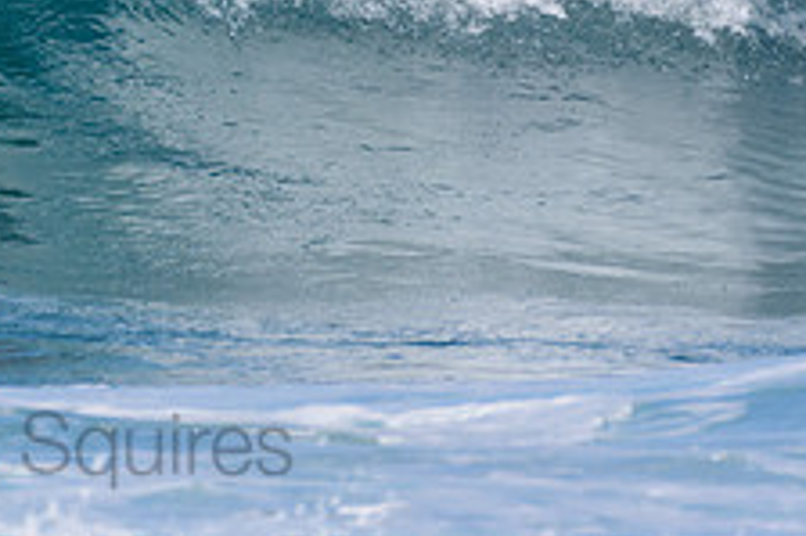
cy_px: -153
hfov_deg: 1.1
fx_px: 43535
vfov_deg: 0.7
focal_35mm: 1946
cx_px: 14
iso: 220
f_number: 5.6
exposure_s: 1/2000
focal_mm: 500
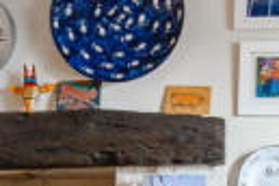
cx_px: 203
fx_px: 1000
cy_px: 267
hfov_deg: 15.8
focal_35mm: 129
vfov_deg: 10.3
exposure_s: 1/4
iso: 400
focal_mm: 35
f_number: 8
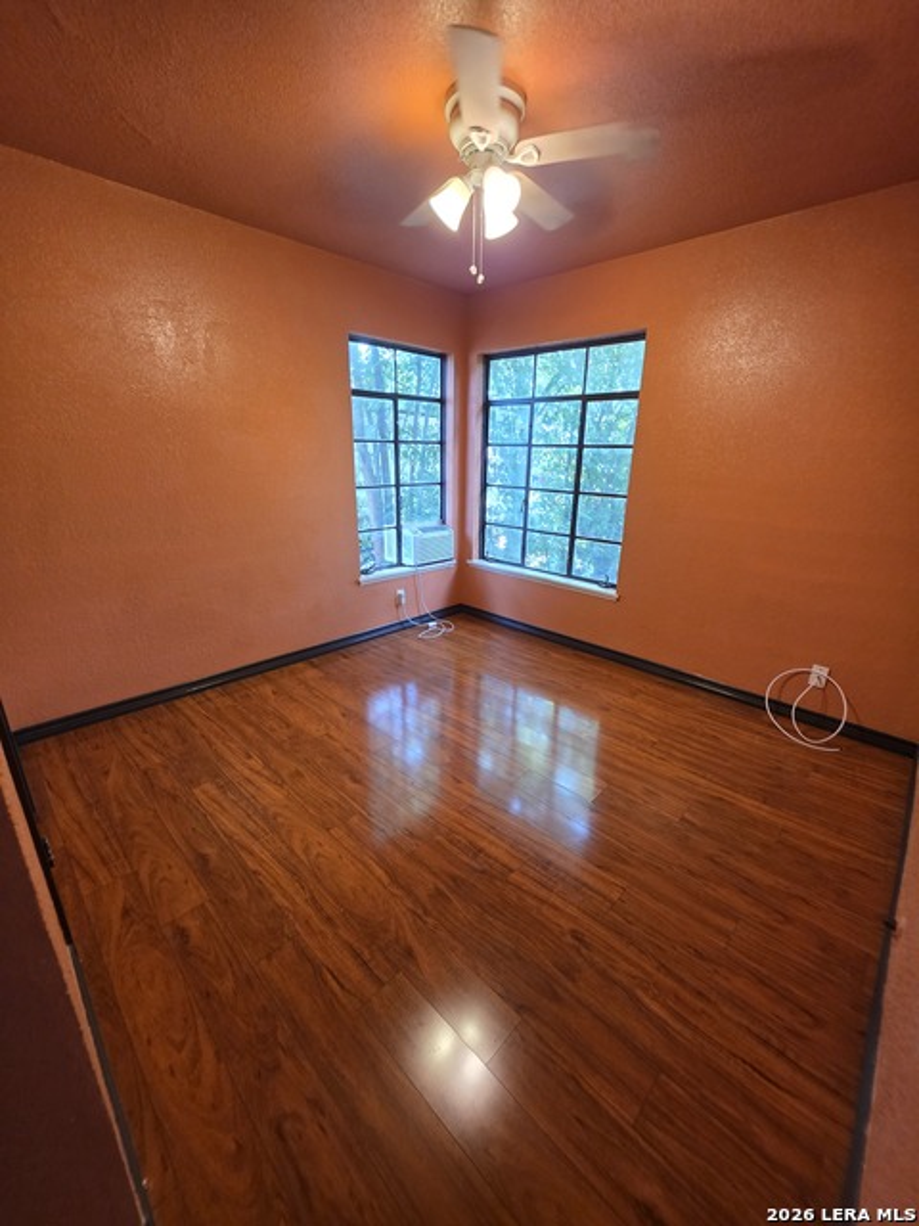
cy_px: 613
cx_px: 460
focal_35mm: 13
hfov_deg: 89.9
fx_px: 460
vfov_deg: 106.2
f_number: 1.9
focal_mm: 2.2
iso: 200
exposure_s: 1/60
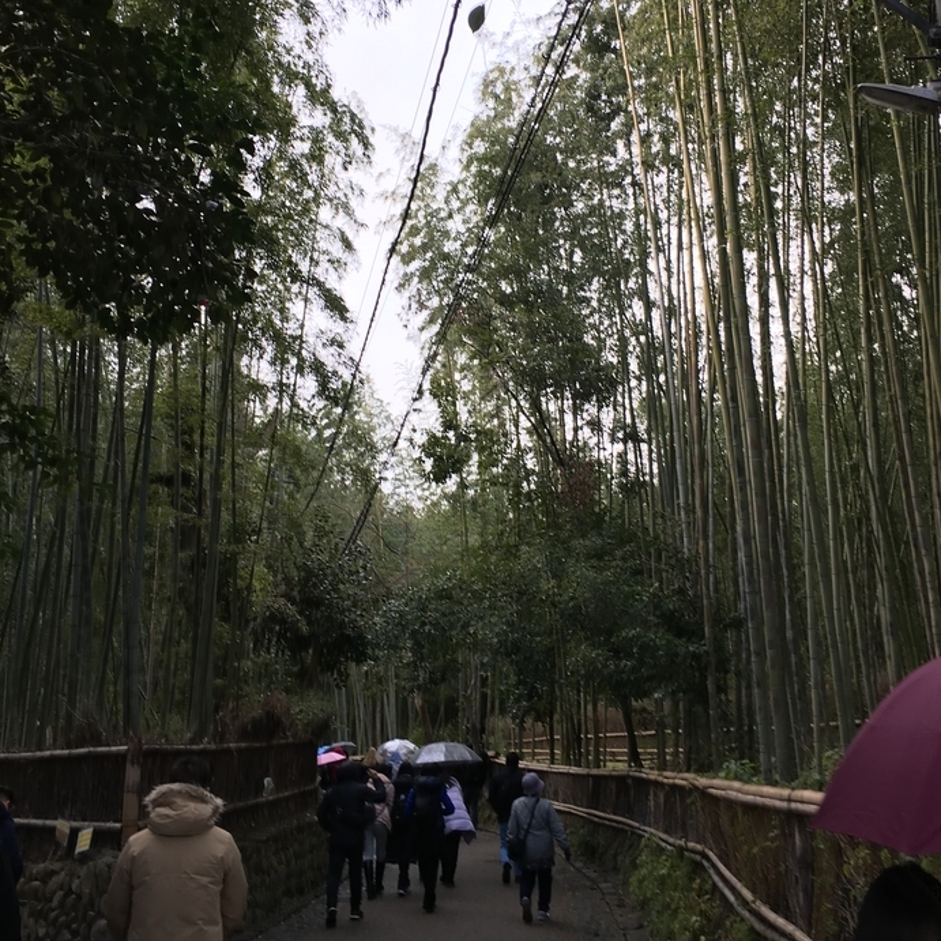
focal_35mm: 38
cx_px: 470
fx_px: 1169
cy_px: 321
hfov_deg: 43.9
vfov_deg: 43.3
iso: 25
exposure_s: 1/132
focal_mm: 4.15
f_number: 2.2
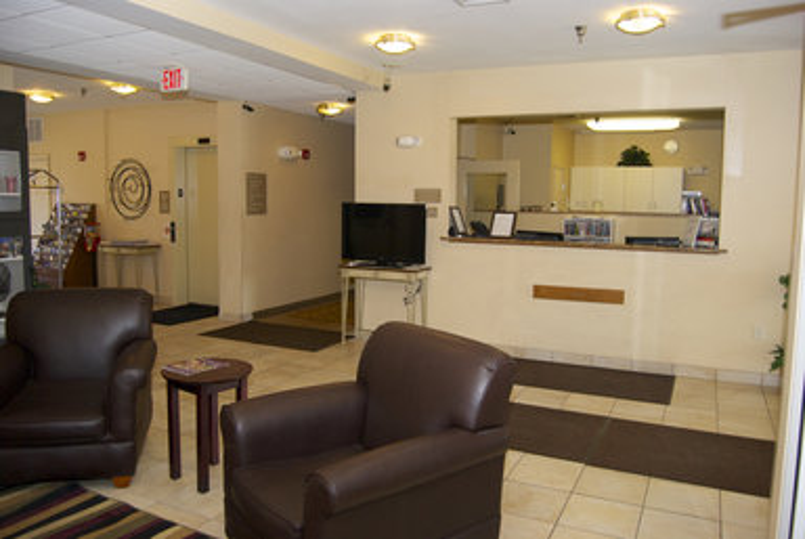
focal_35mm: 27
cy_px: 270
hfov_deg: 67.3
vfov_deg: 48.0
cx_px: 402
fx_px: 604
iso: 200
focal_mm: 18
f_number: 4
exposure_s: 1/60
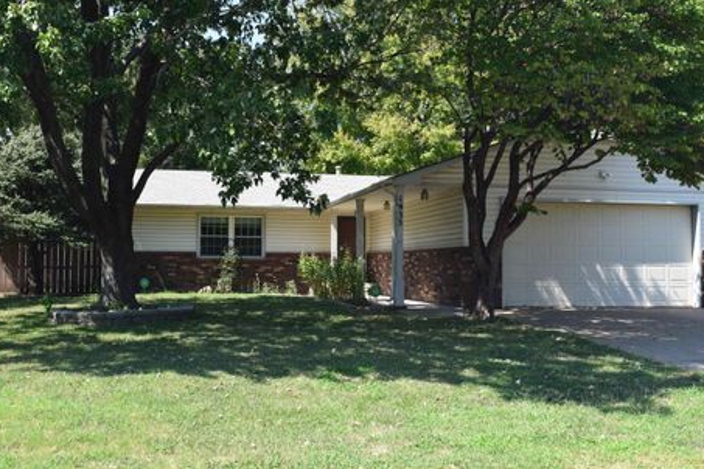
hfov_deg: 45.4
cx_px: 345
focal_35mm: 43
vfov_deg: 31.2
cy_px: 232
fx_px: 841
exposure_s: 1/250
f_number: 10
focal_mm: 26
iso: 400
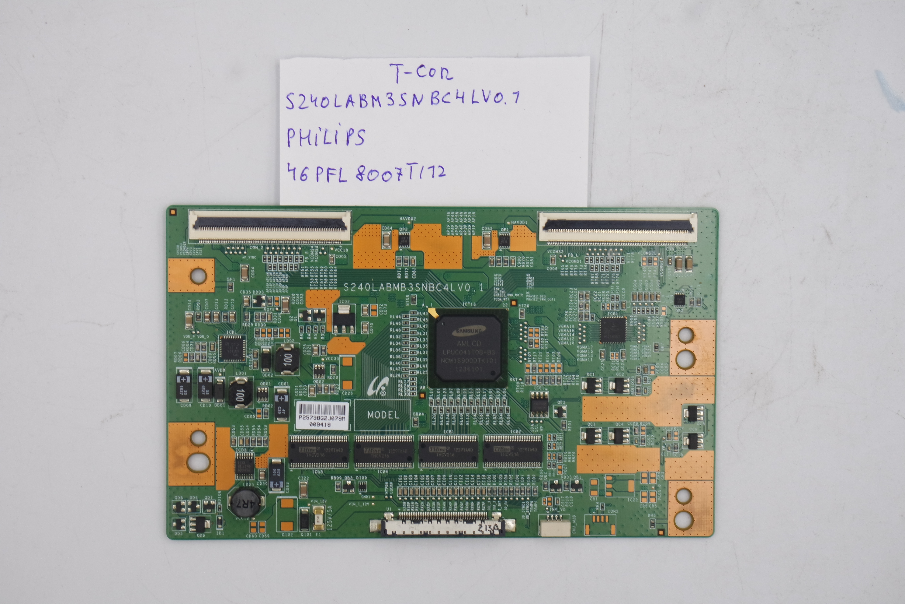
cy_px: 302
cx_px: 452
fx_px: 1810
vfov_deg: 18.9
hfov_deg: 28.1
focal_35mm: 72
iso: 200
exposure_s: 1/125
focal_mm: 27
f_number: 5.6
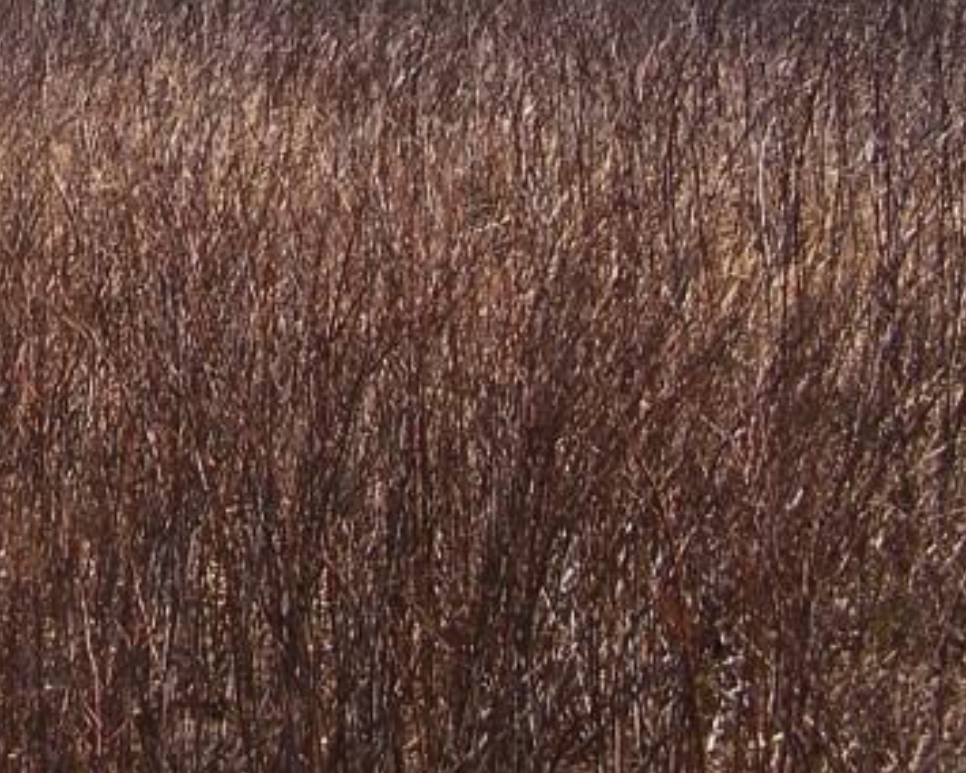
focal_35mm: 107
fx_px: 3059
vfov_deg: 13.8
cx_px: -101
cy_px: -269
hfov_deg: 17.3
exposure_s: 1/640
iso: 80
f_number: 4
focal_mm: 6.3
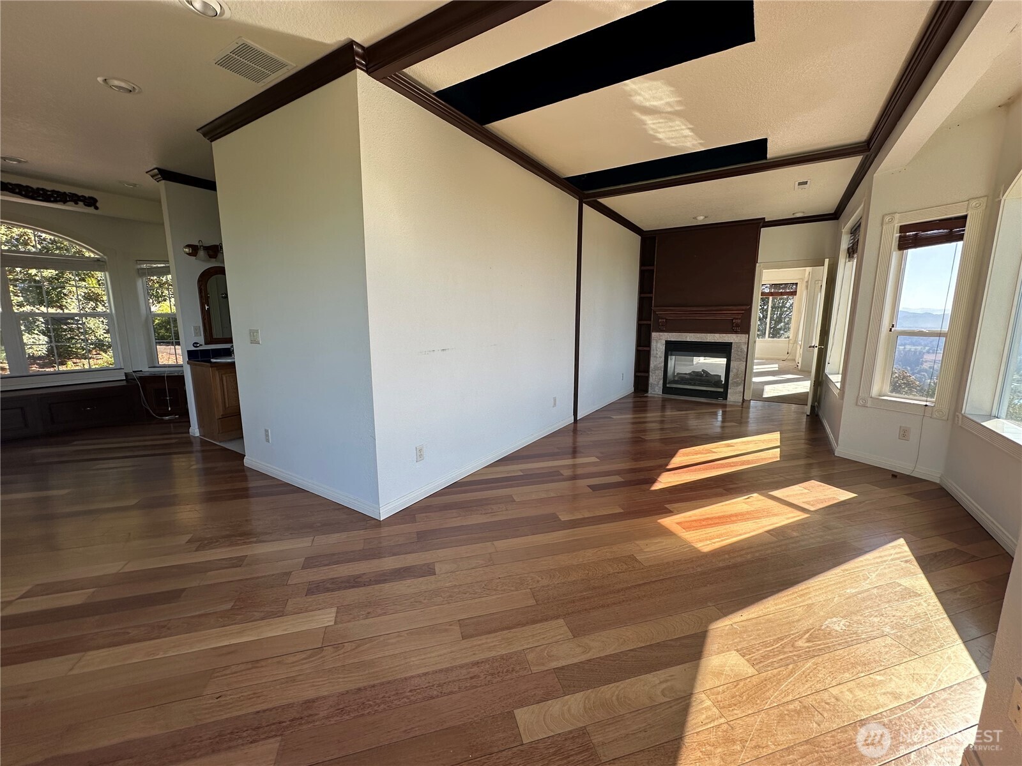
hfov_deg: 102.1
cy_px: 383
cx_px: 511
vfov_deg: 85.7
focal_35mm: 14
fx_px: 413
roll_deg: -0.1
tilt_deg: -8.4
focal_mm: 2.22
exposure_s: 1/248
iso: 40
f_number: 2.2
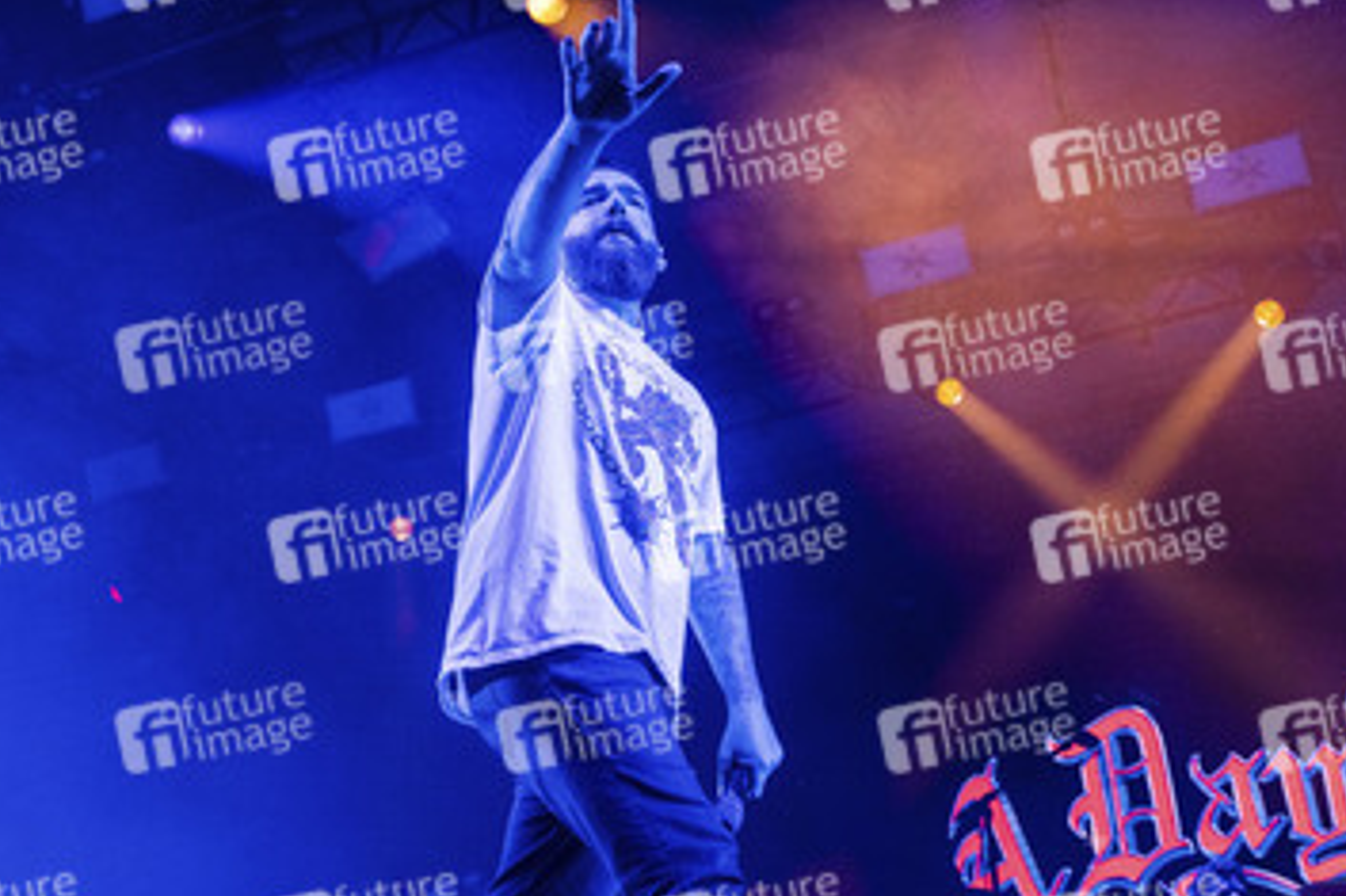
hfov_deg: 42.8
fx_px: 1719
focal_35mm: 46
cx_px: 646
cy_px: 442
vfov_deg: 29.2
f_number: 5
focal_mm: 36
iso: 2500
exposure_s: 1/400
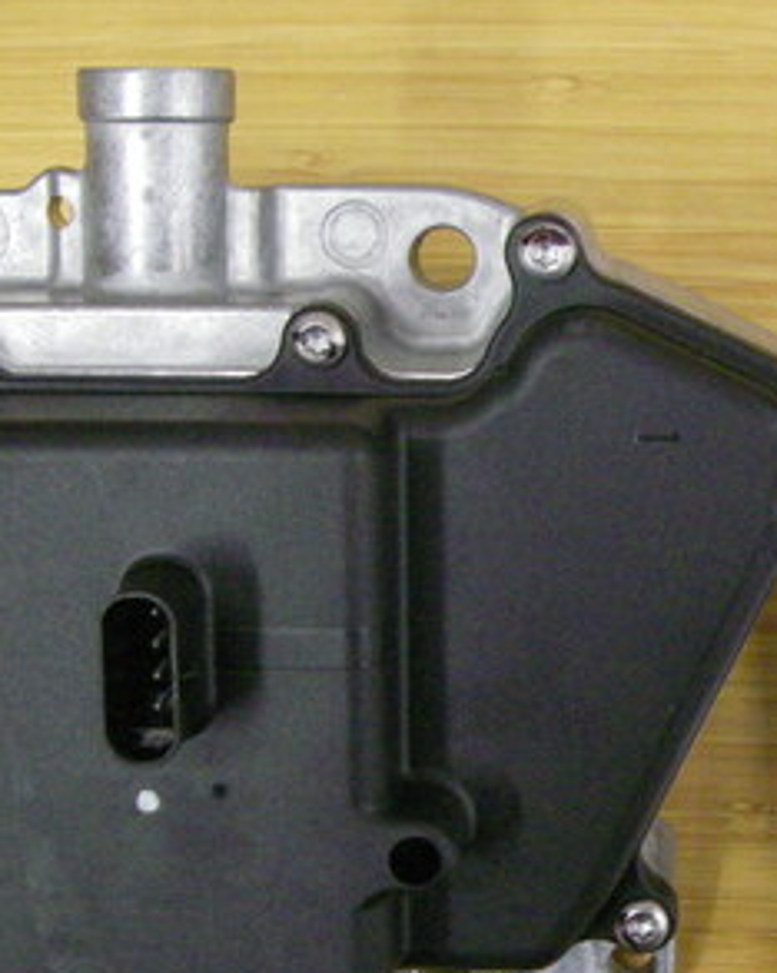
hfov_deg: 18.7
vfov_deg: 23.4
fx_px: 2331
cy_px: 674
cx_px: 664
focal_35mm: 81
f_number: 3.3
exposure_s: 1/20
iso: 400
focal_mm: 6.3
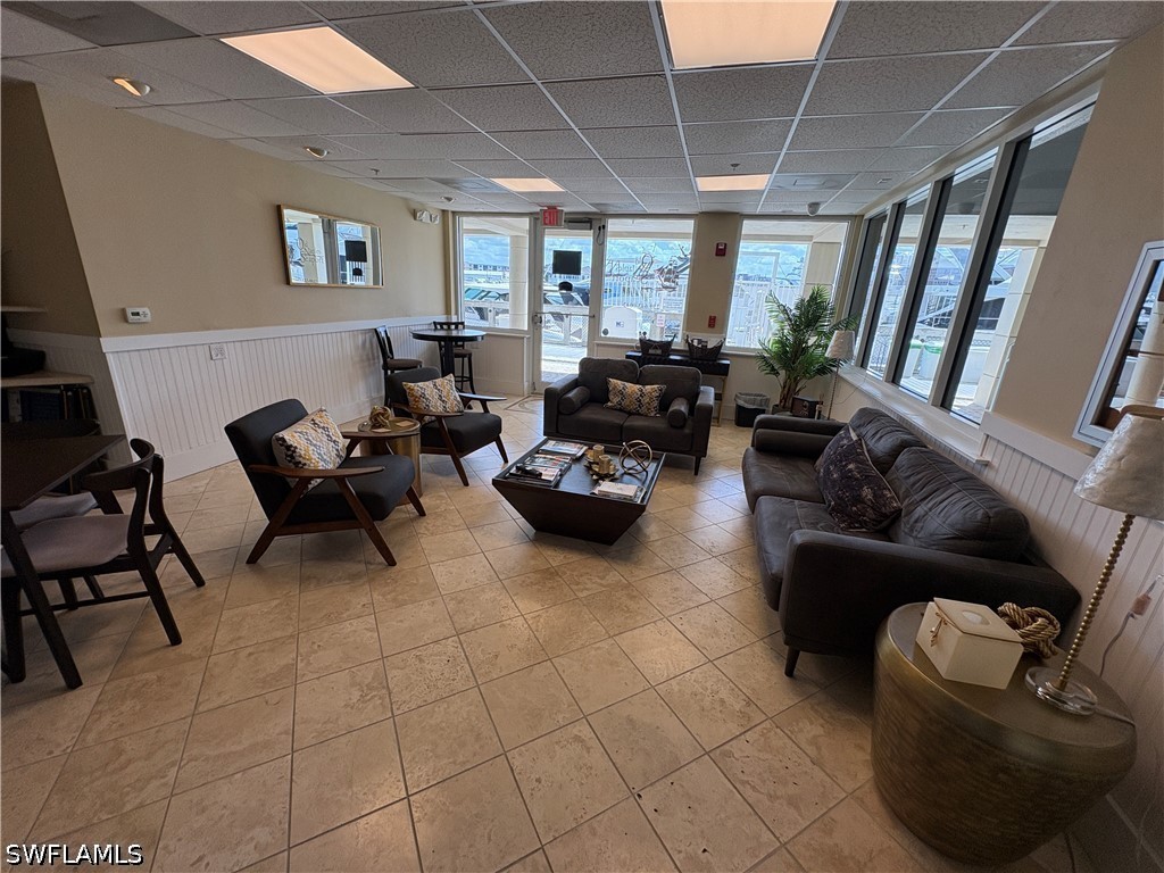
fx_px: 471
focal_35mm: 14
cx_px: 582
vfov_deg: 85.7
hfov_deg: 102.1
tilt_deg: -17.7
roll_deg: -2.4
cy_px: 436
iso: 80
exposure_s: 1/130
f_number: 2.2
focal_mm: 2.22
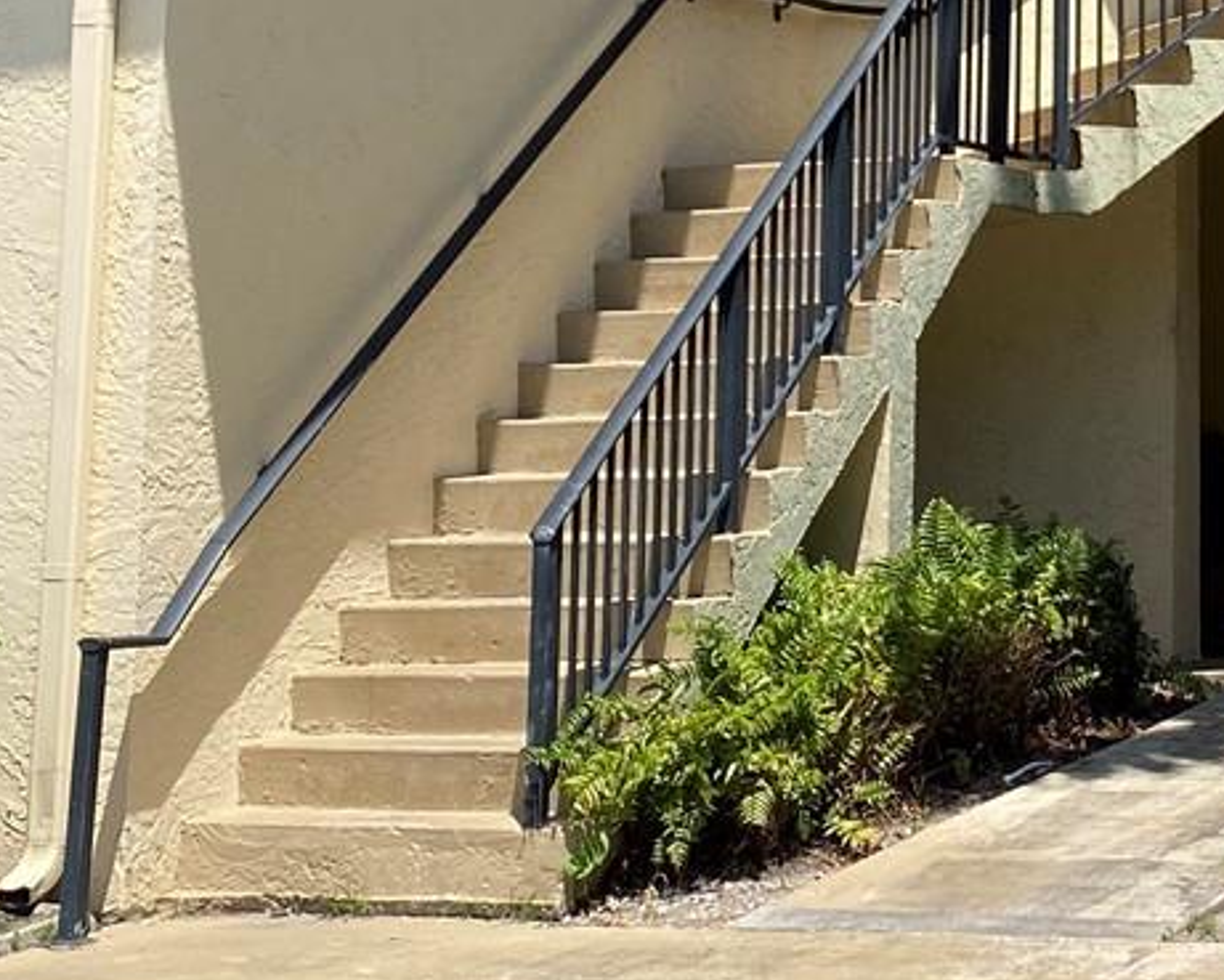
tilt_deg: +12.8
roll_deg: +0.6
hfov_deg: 20.7
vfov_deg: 16.8
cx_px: 1346
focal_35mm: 88
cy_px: -154
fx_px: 3189
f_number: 1.8
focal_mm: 4.25
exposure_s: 1/2513
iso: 32
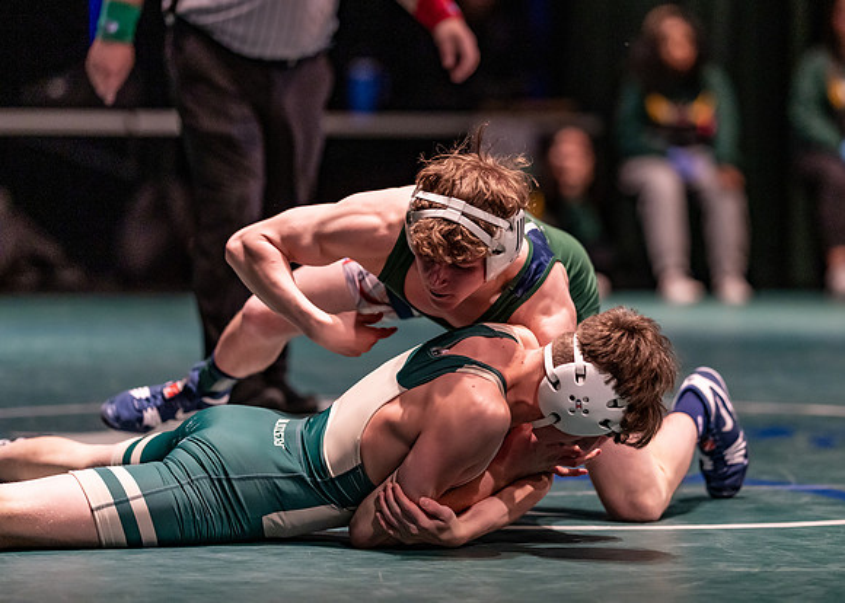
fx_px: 3905
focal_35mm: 163
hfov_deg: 12.3
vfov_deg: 8.8
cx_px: 521
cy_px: 256
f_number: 1.8
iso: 2000
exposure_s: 1/800
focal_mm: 135
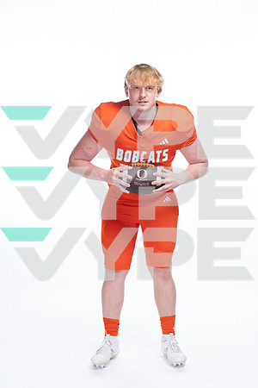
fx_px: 656
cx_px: 129
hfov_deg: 22.3
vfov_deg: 32.9
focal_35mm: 61
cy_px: 194
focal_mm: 61
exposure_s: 1/250
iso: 400
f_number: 5.6
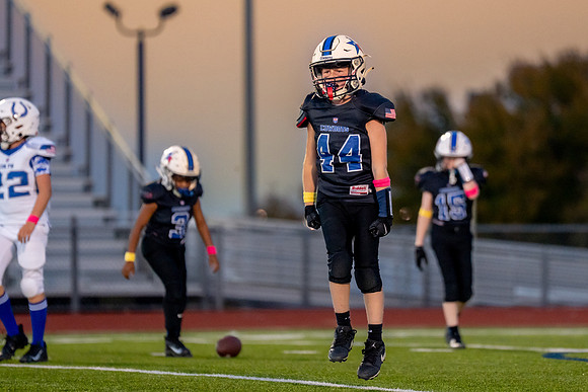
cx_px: 365
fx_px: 5103
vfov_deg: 4.4
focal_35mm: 312
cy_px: 177
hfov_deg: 6.6
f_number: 2.8
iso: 1600
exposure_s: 1/1250
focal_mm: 200
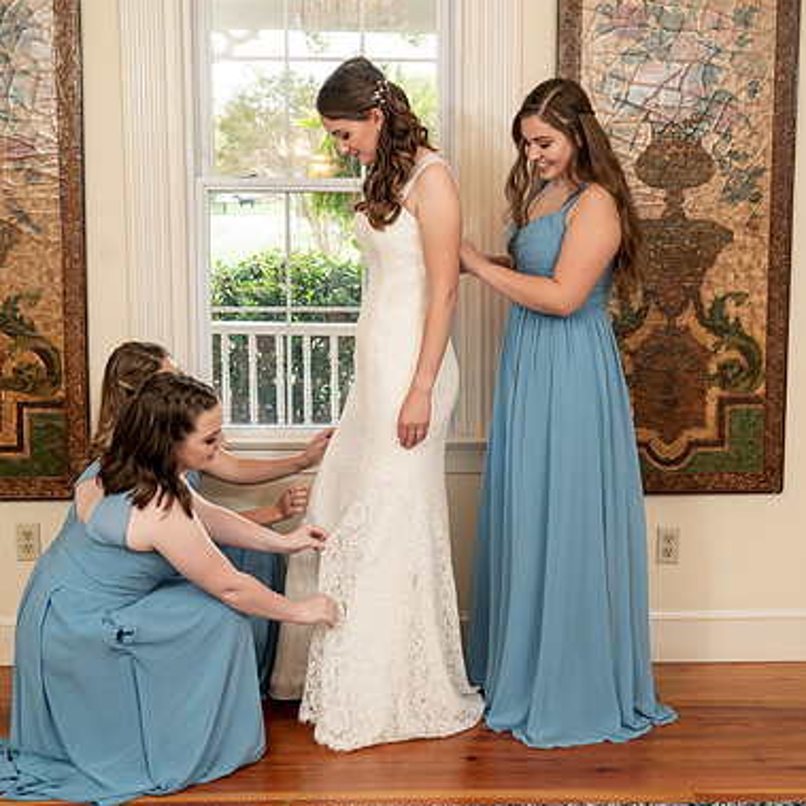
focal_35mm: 52
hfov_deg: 32.8
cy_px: 389
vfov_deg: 32.8
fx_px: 1370
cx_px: 445
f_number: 5.6
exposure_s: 1/250
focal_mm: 37
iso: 2000
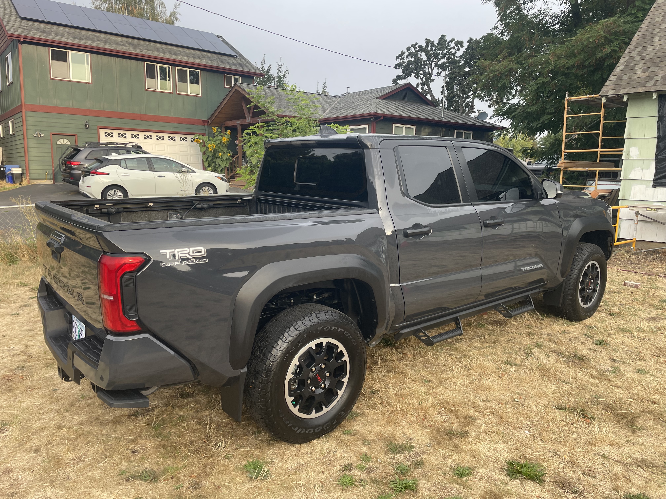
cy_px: 250
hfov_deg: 67.3
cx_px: 333
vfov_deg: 53.1
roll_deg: -1.1
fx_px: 500
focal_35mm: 26
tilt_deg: -8.0
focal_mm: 4.2
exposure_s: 1/154
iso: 32
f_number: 1.6
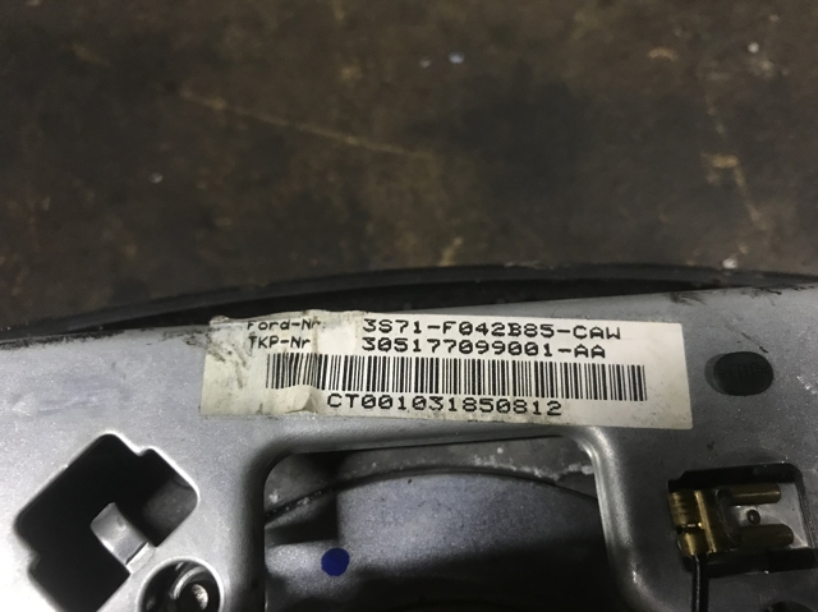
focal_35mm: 28
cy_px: 306
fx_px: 661
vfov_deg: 49.7
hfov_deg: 63.5
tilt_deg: -69.5
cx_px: 409
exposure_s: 1/14
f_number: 1.8
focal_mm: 3.99
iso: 100
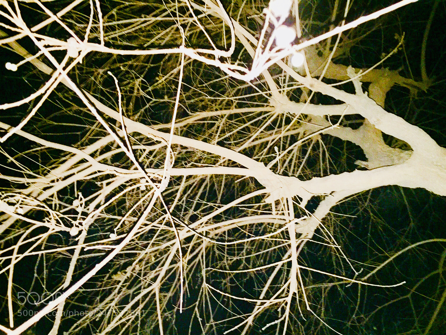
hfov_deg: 61.7
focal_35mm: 29
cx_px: 223
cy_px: 168
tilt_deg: +63.9
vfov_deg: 48.2
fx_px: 374
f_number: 2.2
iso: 500
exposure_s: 1/17
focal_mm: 4.15
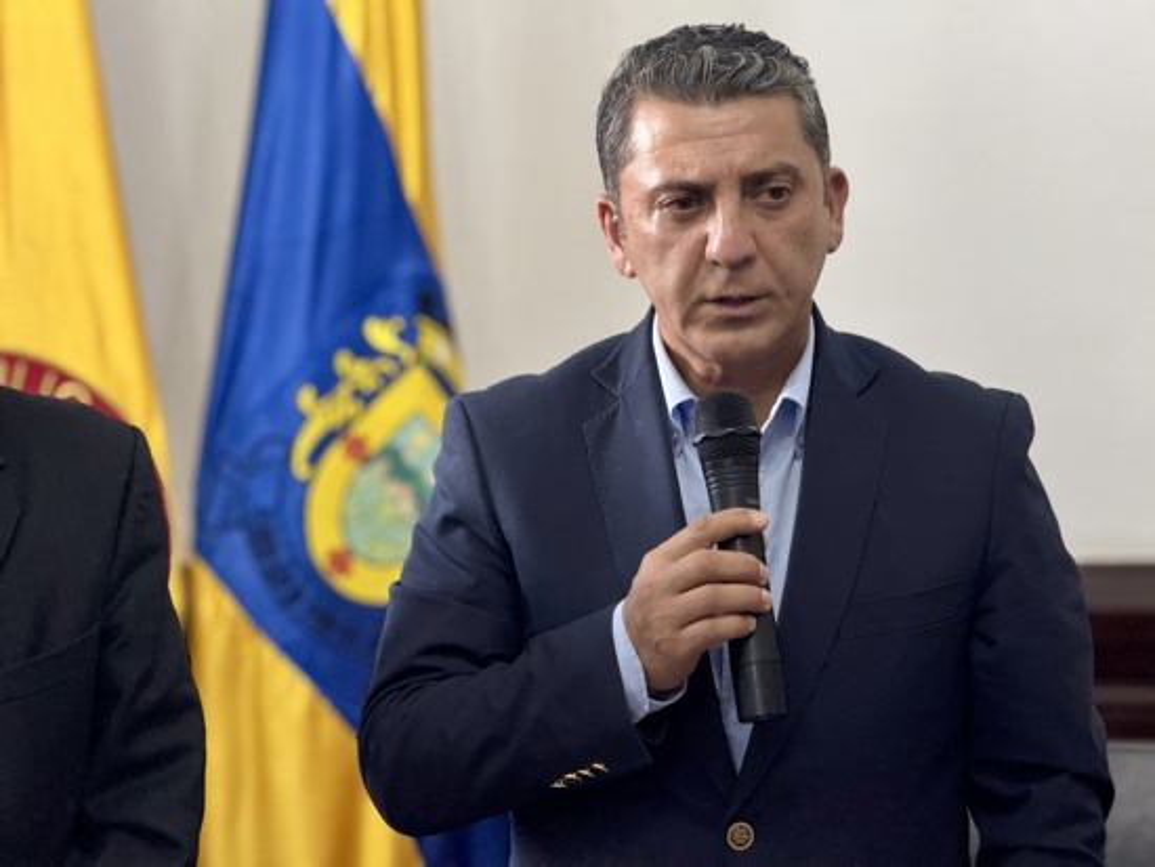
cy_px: 434
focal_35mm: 120
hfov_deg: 16.4
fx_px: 4006
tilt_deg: -0.2
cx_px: 578
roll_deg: +0.8
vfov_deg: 12.4
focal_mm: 15.66
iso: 640
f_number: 2.8
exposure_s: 1/40
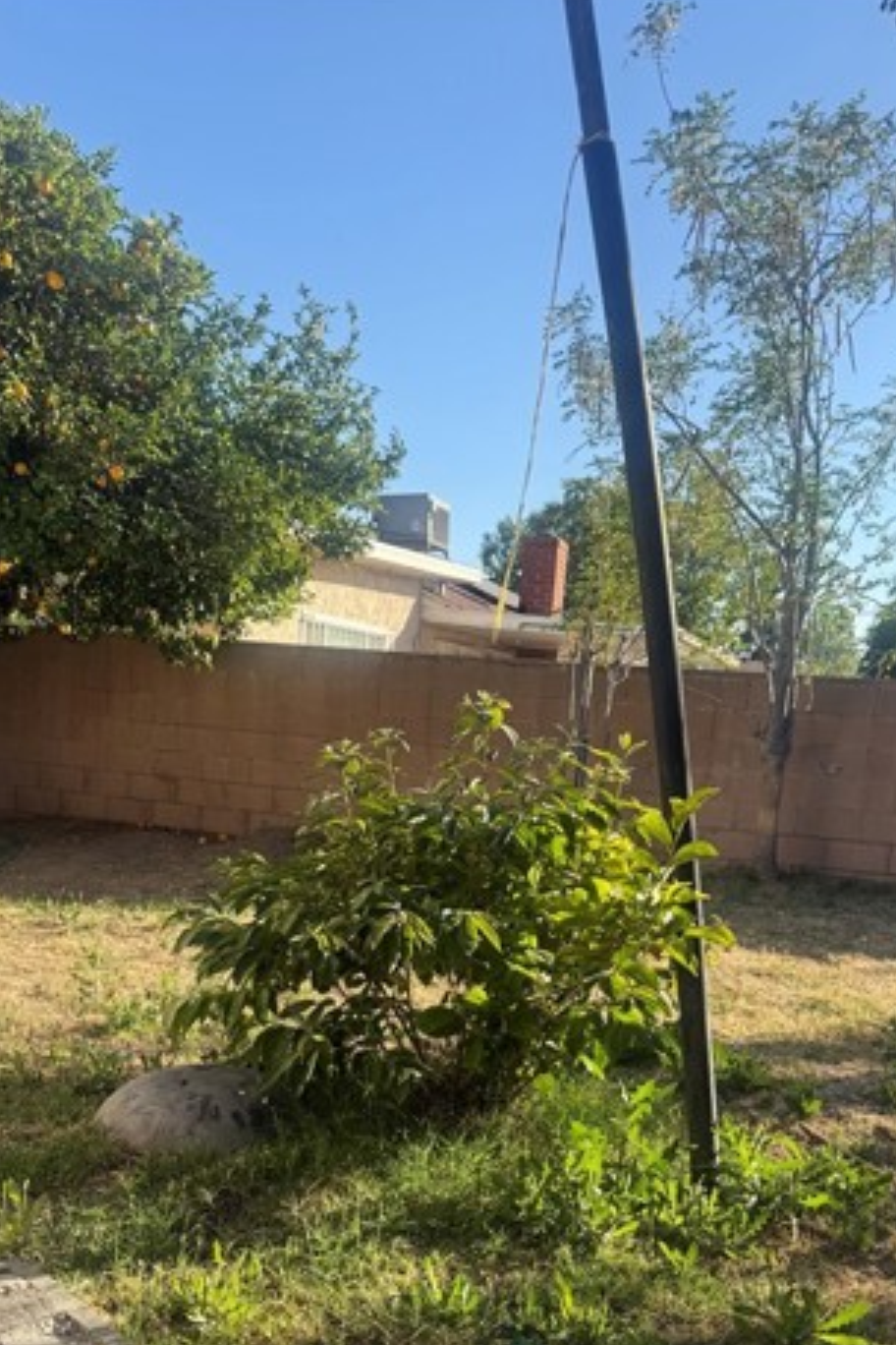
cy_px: 926
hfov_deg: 37.8
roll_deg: -4.4
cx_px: 466
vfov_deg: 53.1
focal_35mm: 35
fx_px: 1307
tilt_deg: -10.0
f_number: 1.78
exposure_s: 1/2232
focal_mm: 6.76
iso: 100
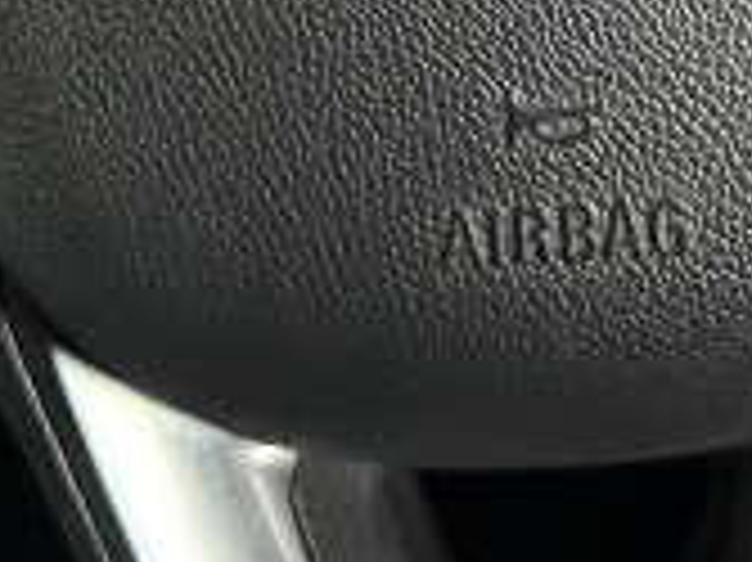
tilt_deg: -29.9
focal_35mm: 144
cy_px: -904
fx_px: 3126
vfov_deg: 9.0
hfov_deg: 13.7
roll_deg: -3.1
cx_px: 509
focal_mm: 6.76
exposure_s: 1/48
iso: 800
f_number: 1.78
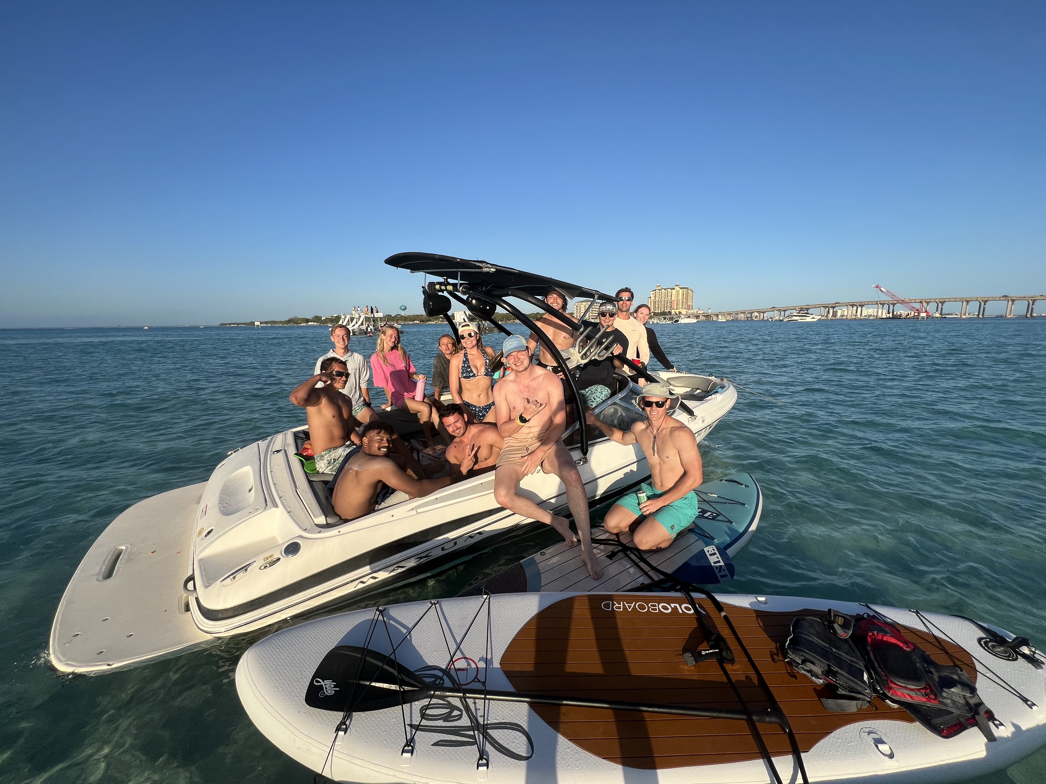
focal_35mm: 13
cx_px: 523
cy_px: 392
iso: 32
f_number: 1.8
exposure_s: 1/1575
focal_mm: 1.57
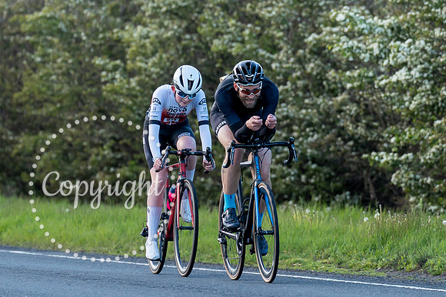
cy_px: 106
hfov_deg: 4.0
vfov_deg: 2.7
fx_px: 6415
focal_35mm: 518
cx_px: 258
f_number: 3.2
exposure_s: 1/640
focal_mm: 200
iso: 400
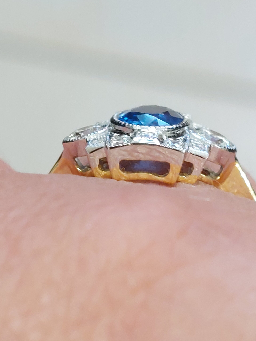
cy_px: 170
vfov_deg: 69.4
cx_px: 128
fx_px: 247
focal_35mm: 25
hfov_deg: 54.9
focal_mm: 5.23
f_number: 1.8
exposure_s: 1/50
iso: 160
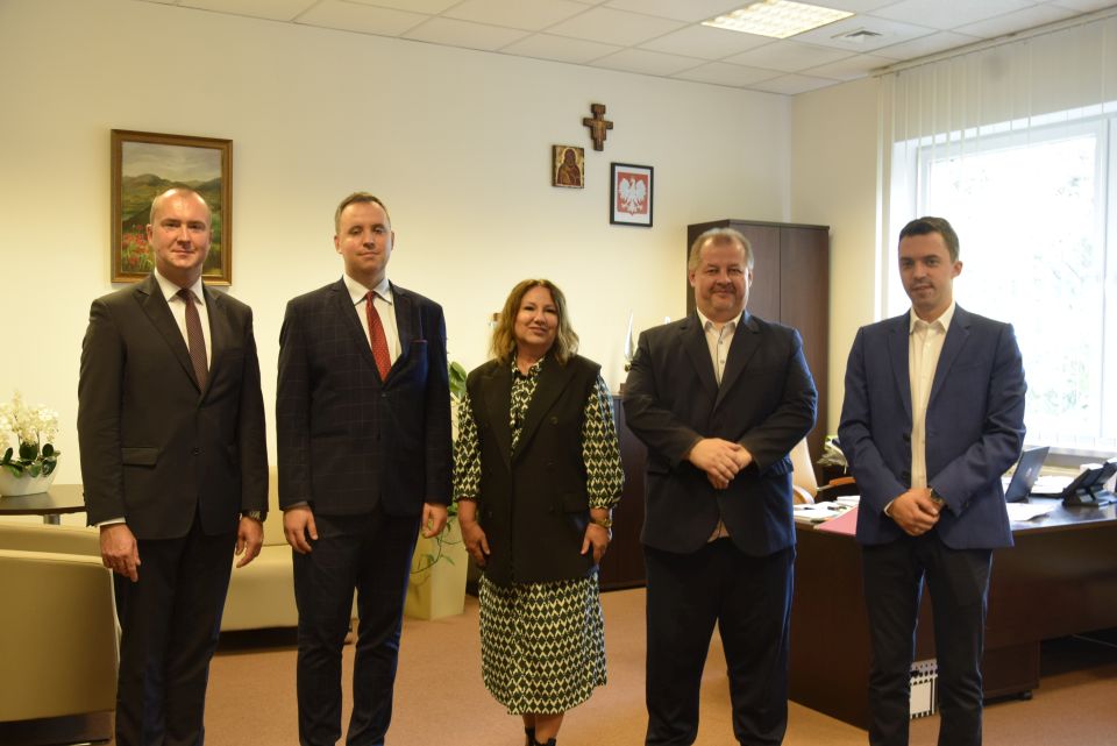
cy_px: 373
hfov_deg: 51.3
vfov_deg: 35.5
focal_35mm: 38
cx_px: 558
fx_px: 1164
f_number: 6.3
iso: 640
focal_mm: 25
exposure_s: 1/15
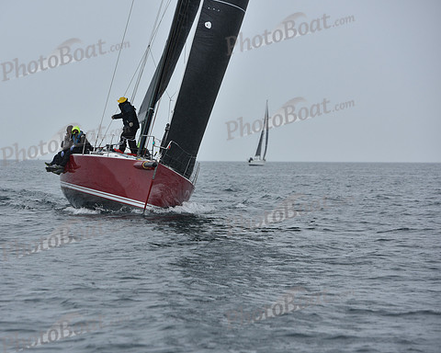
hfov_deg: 12.6
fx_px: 1997
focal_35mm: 153
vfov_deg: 10.1
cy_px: 177
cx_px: 178
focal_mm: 135
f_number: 5.6
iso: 250
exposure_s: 1/800
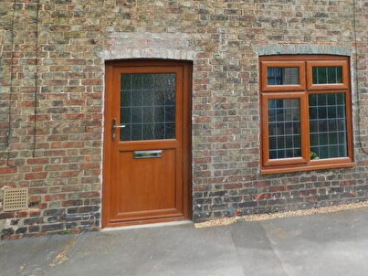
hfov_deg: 45.1
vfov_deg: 34.4
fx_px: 425
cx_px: 279
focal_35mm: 40
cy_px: 39
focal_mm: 4
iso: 125
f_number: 3
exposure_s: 1/250
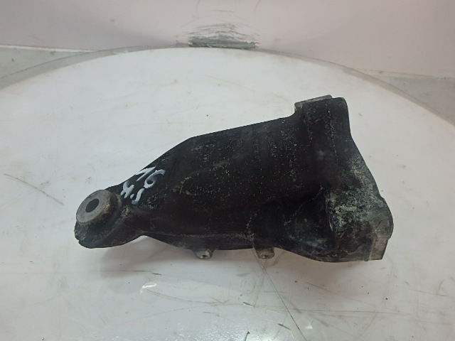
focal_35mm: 21
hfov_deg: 79.0
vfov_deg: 63.4
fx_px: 276
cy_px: 170
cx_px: 228
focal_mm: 3.7
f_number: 3.5
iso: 160
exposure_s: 1/60
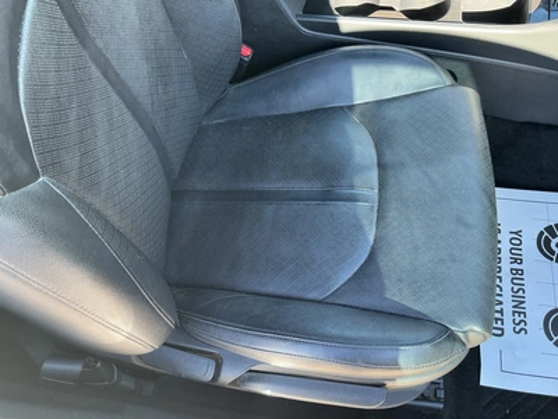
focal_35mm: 28
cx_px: 279
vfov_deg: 49.7
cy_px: 210
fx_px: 451
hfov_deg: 63.4
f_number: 1.8
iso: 80
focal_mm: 3
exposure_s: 1/60
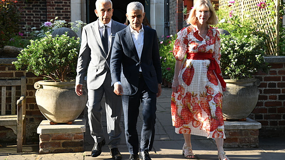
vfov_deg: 14.4
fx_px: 635
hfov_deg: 25.3
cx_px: 142
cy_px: 68
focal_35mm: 84
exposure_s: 1/250
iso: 400
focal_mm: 80
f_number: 6.3
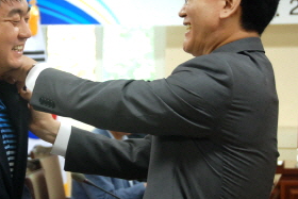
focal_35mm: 134
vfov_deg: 10.2
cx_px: 80
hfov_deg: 15.2
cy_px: 83
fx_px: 1110
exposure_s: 1/50
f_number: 4.8
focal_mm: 50
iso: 800
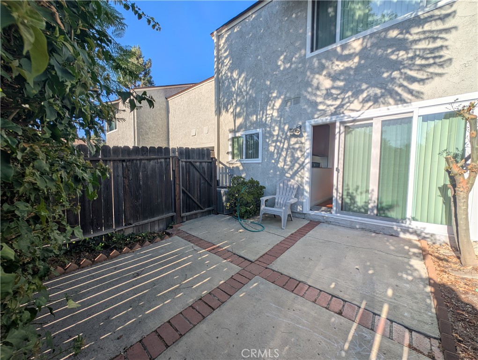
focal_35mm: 12
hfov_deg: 110.5
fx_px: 166
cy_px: 180
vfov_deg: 94.6
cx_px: 239
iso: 37
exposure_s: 1/1733
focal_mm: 2.23
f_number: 1.95
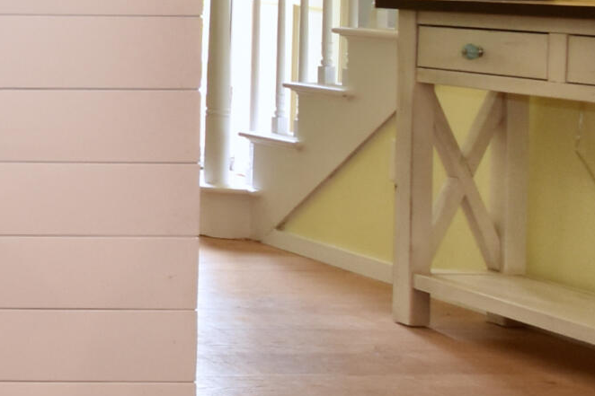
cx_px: -697
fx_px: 1124
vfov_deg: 19.3
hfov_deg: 17.2
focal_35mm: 68
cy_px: -29
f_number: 4
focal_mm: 10
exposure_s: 1/60
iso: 360
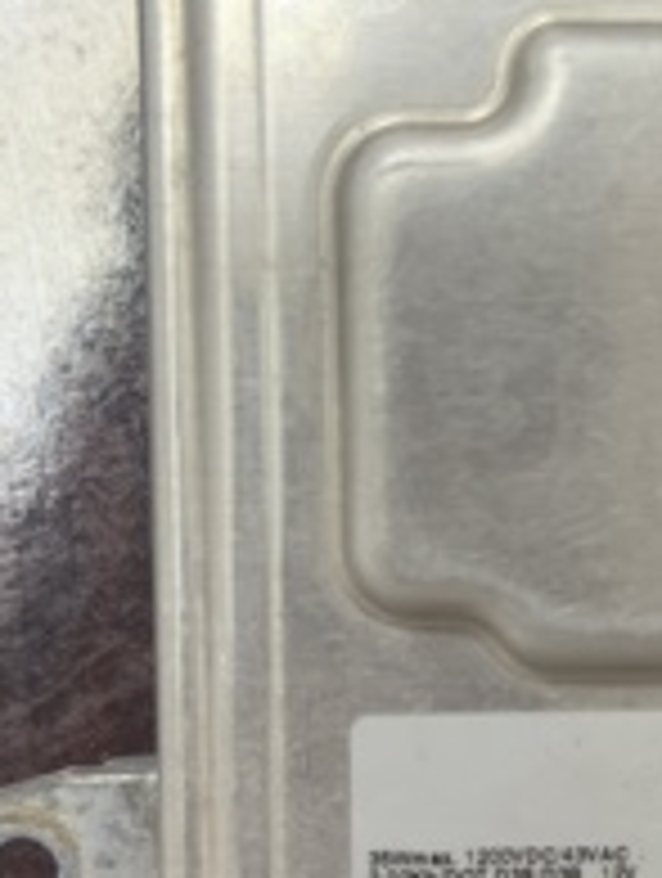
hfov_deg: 16.9
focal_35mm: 86
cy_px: 545
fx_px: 2186
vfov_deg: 22.7
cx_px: 635
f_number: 1.78
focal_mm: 6.76
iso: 640
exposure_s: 1/40
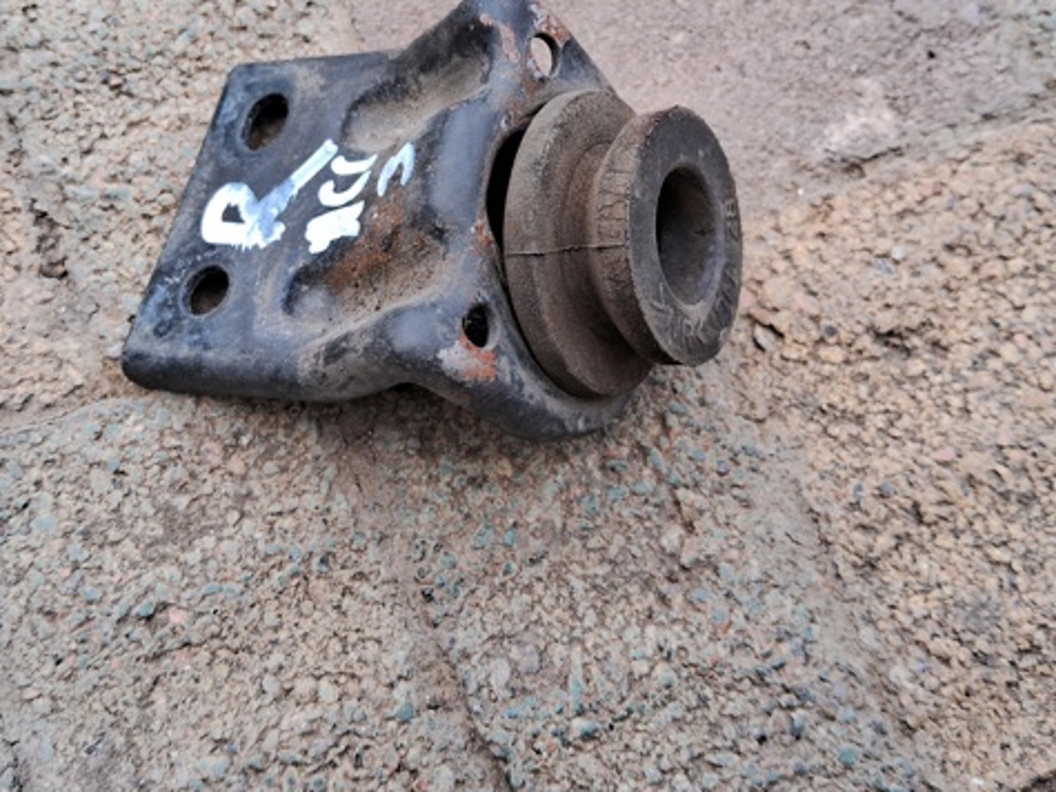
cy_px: 295
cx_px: 491
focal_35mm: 35
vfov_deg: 40.4
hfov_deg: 52.6
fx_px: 1067
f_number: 1.8
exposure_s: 1/120
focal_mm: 3.98
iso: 40
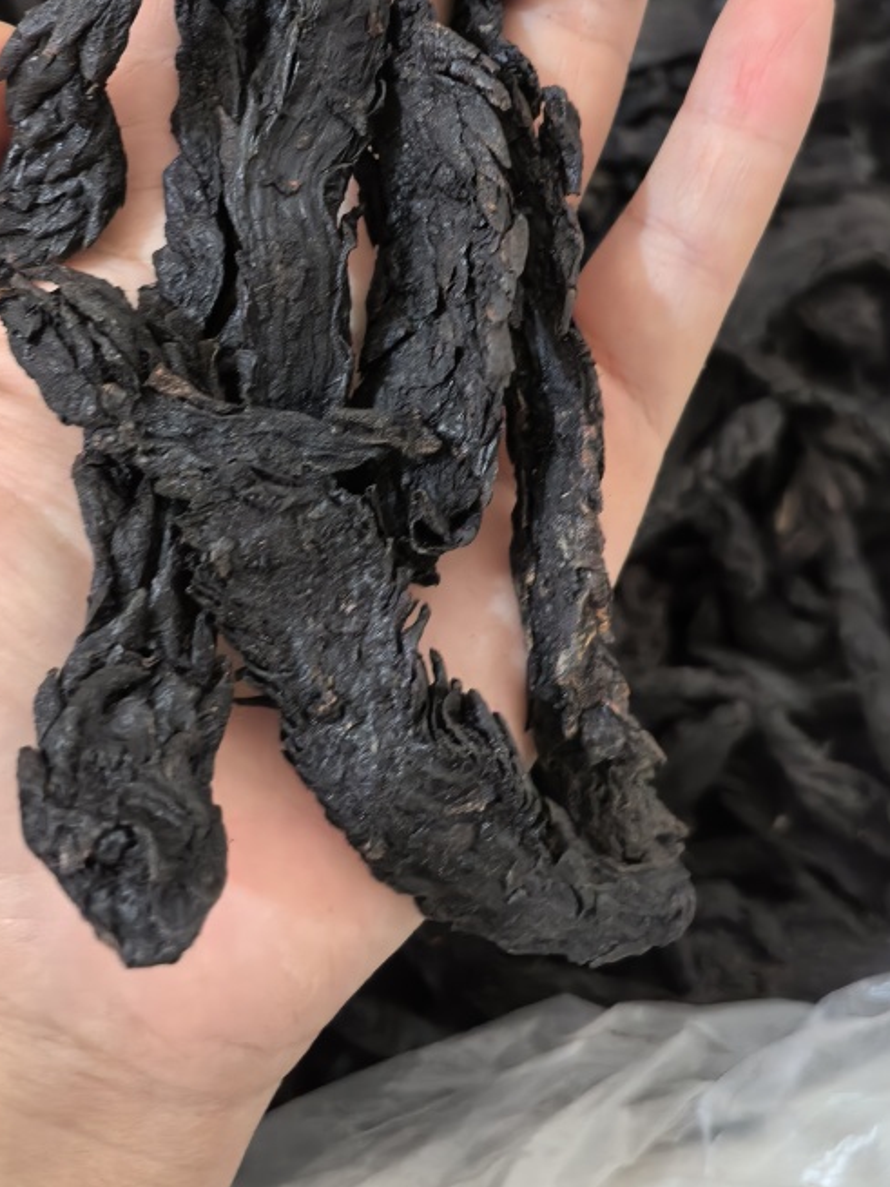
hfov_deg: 32.9
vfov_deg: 41.7
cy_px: 298
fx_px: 1509
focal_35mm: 44
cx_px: 451
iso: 500
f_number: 2
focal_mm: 6.35
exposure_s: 1/33.3
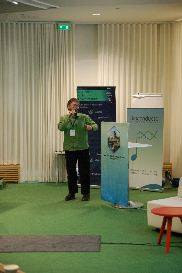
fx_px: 570
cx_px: 91
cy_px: 136
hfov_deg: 18.2
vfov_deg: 27.0
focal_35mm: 75
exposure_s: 1/125
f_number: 2.8
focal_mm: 50
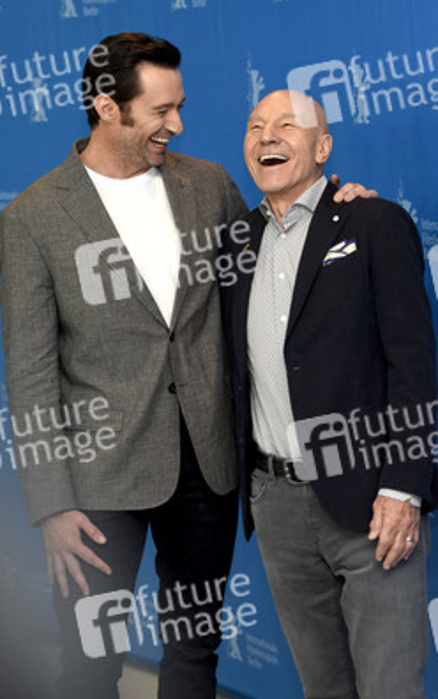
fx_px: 2060
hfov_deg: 12.1
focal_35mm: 108
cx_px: 217
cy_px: 351
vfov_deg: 19.3
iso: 800
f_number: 3.2
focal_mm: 70
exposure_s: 1/400
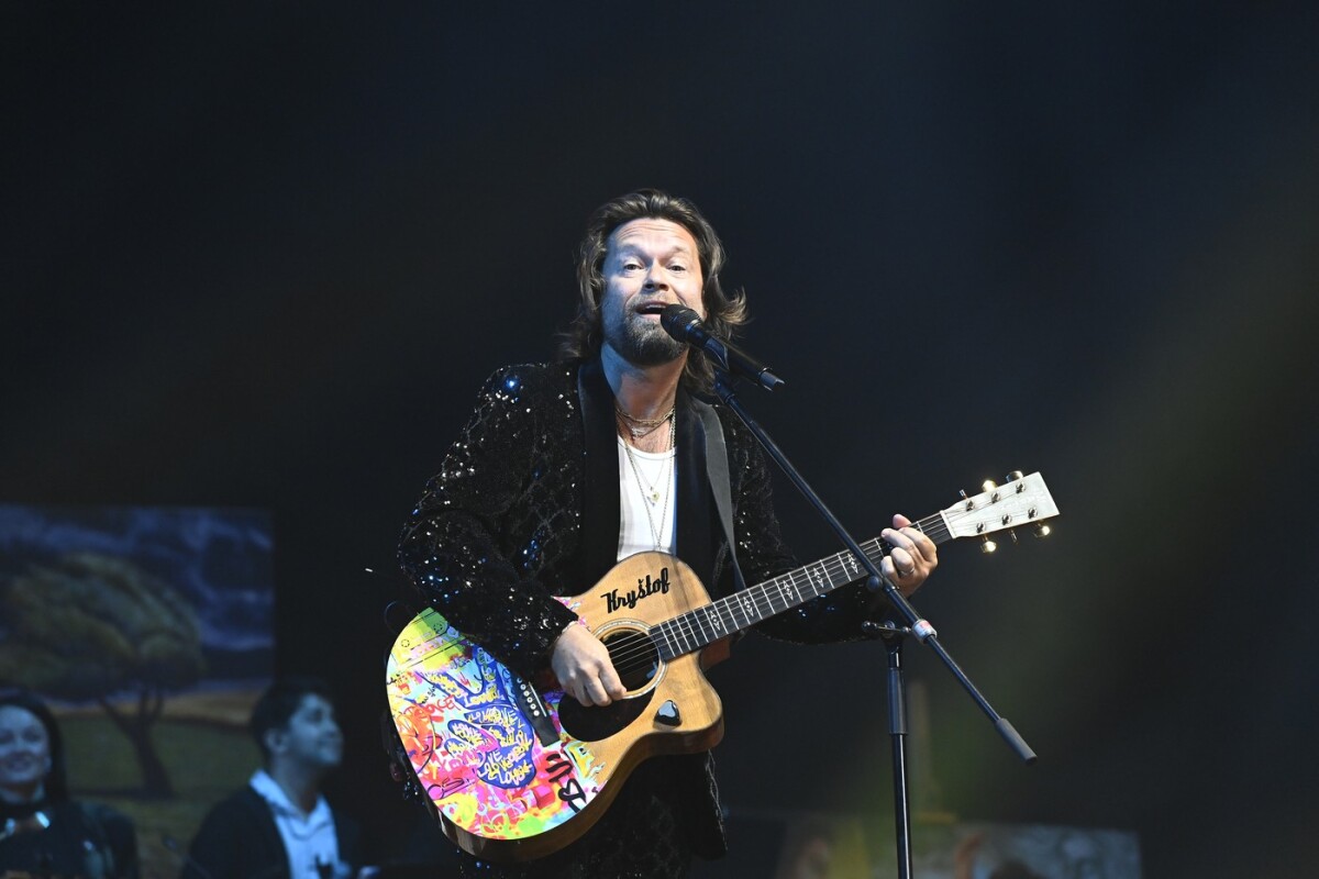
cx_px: 660
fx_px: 7327
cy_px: 440
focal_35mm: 200
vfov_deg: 6.9
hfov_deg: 10.3
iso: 4000
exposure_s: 1/500
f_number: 5.6
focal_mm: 200
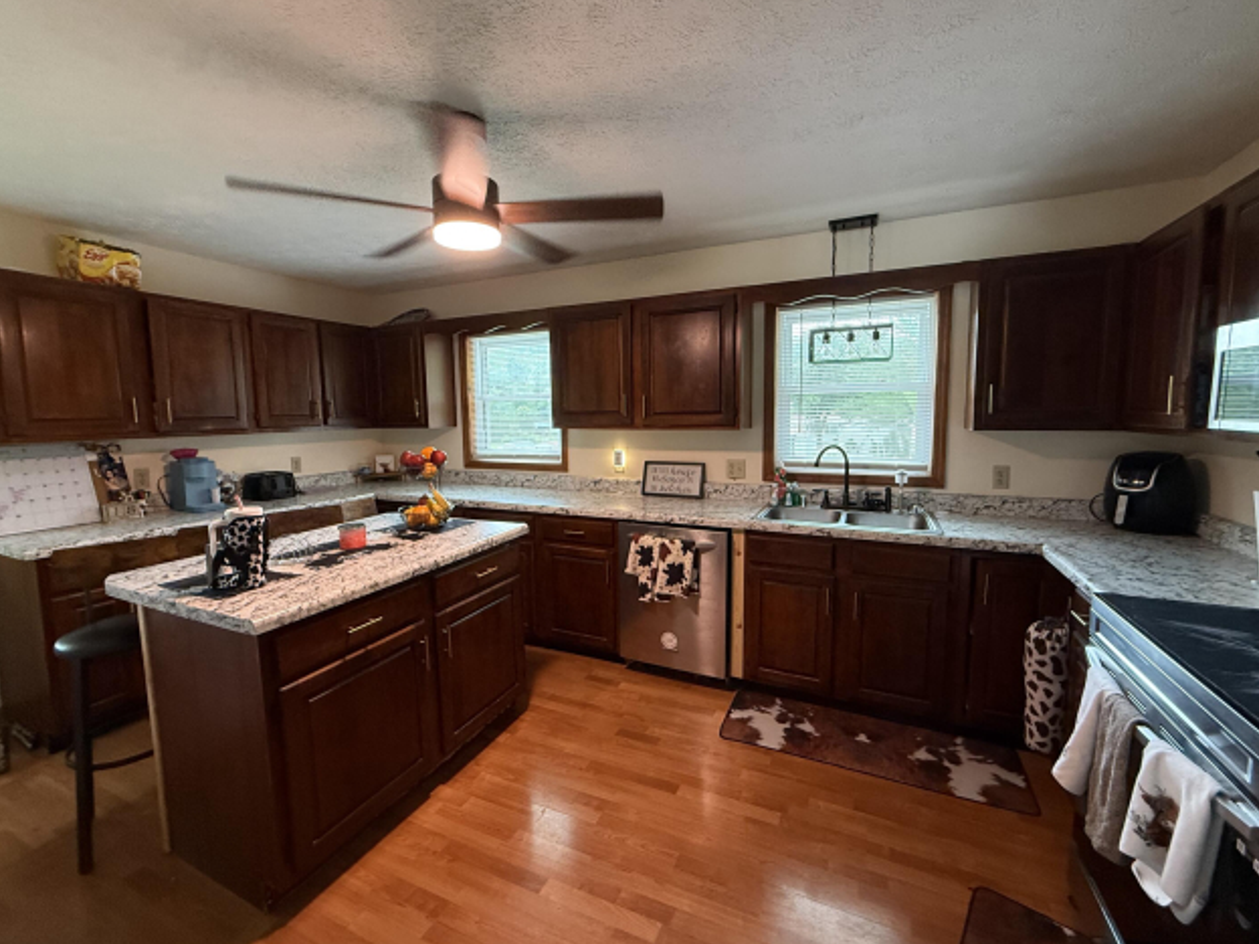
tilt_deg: -5.0
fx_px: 545
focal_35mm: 15
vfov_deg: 81.7
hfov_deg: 98.2
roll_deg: +1.8
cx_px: 621
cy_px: 463
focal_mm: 2.22
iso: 320
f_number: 2.2
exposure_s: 1/60
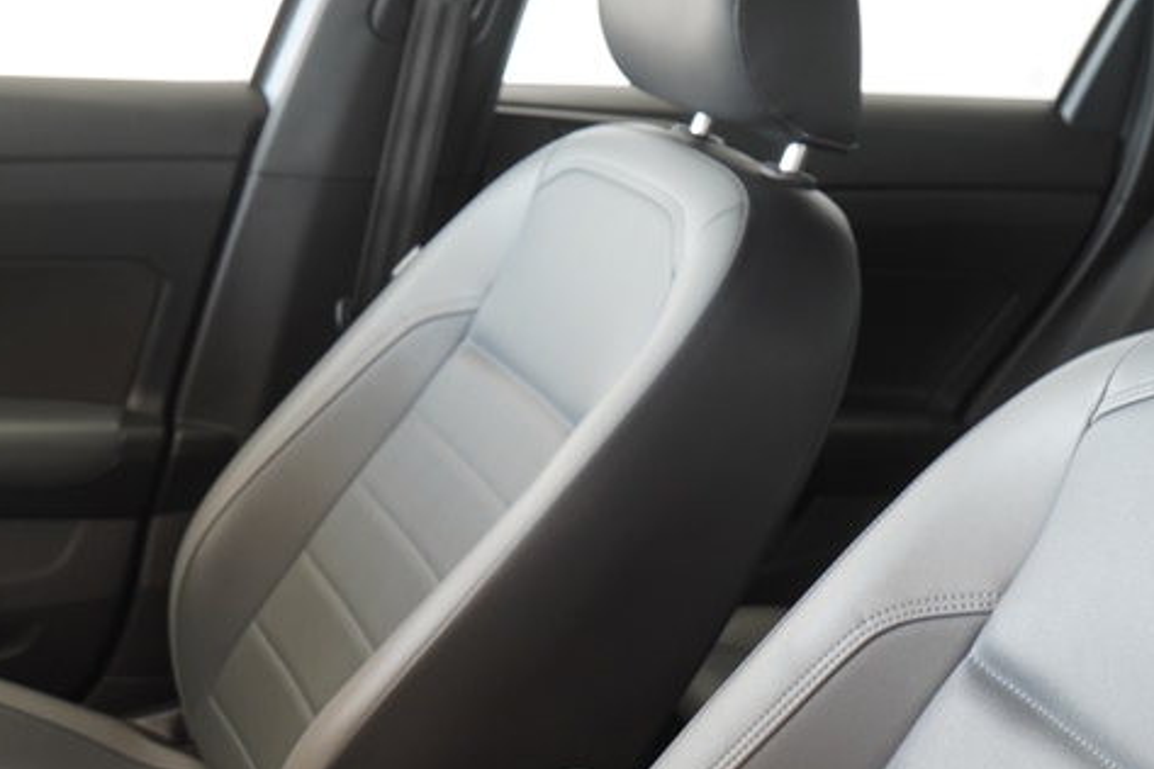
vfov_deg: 24.1
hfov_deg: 36.1
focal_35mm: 55
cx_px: 672
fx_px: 1765
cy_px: 632
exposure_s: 1/60
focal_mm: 17
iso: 250
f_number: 4
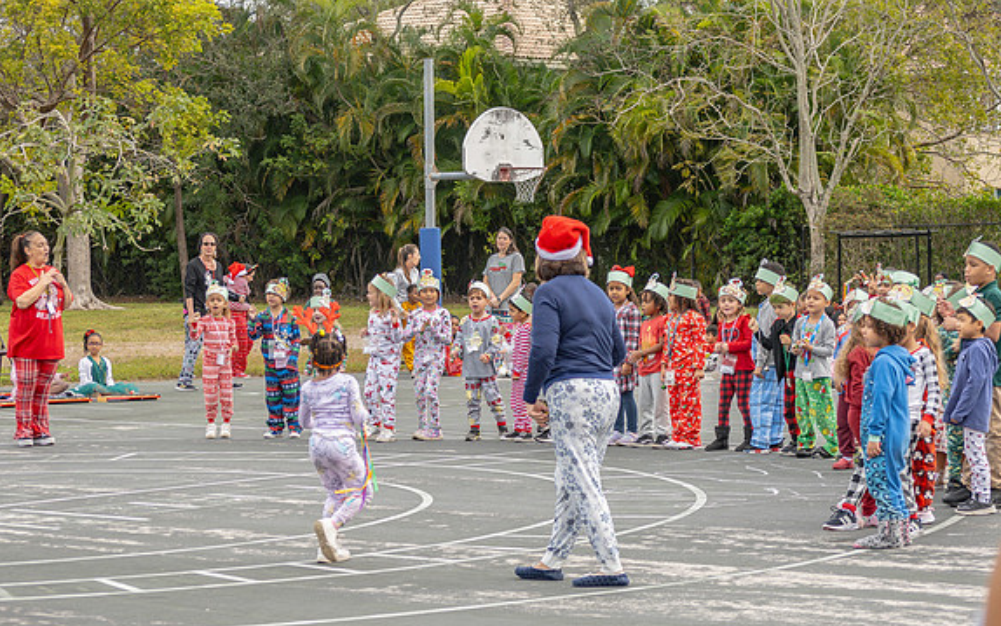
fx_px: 2865
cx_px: 519
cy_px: 340
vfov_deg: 12.5
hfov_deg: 19.8
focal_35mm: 105
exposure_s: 1/250
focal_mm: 62
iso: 180
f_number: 5.6
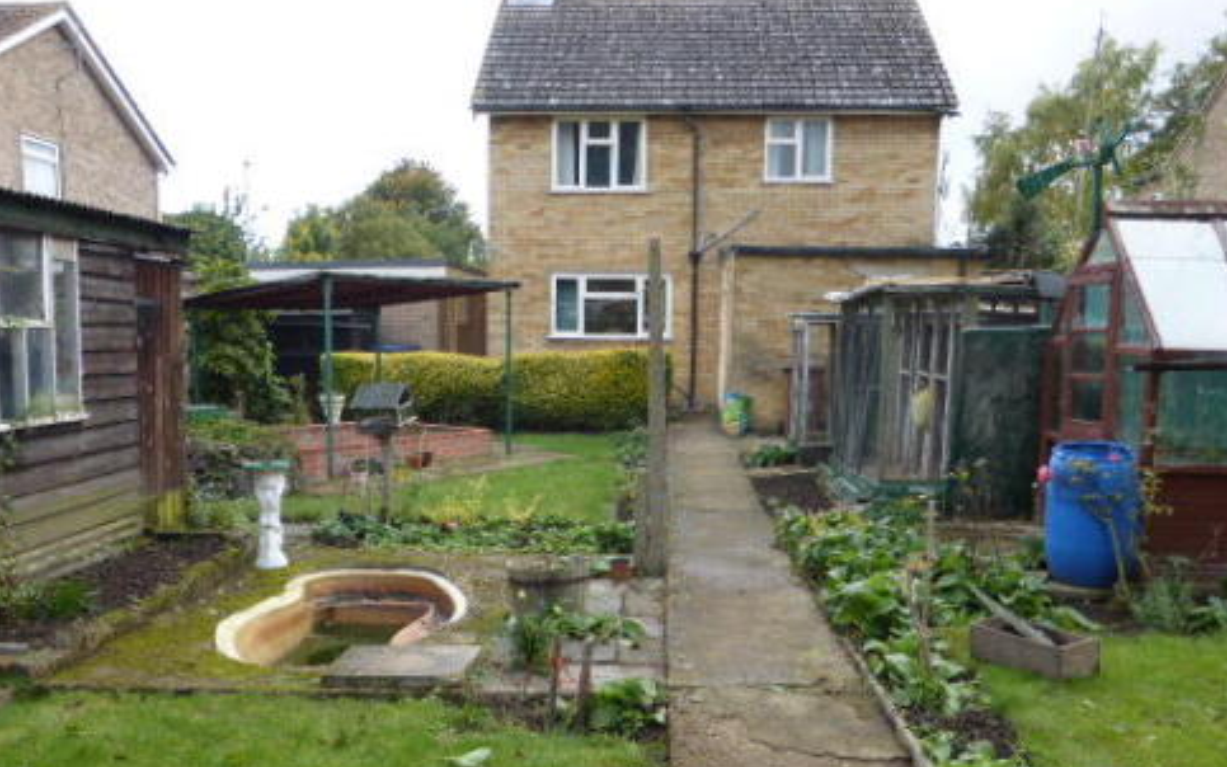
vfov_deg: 39.3
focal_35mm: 32
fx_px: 1070
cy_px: 461
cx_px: 593
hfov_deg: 59.6
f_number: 4
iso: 100
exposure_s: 1/125
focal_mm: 4.3
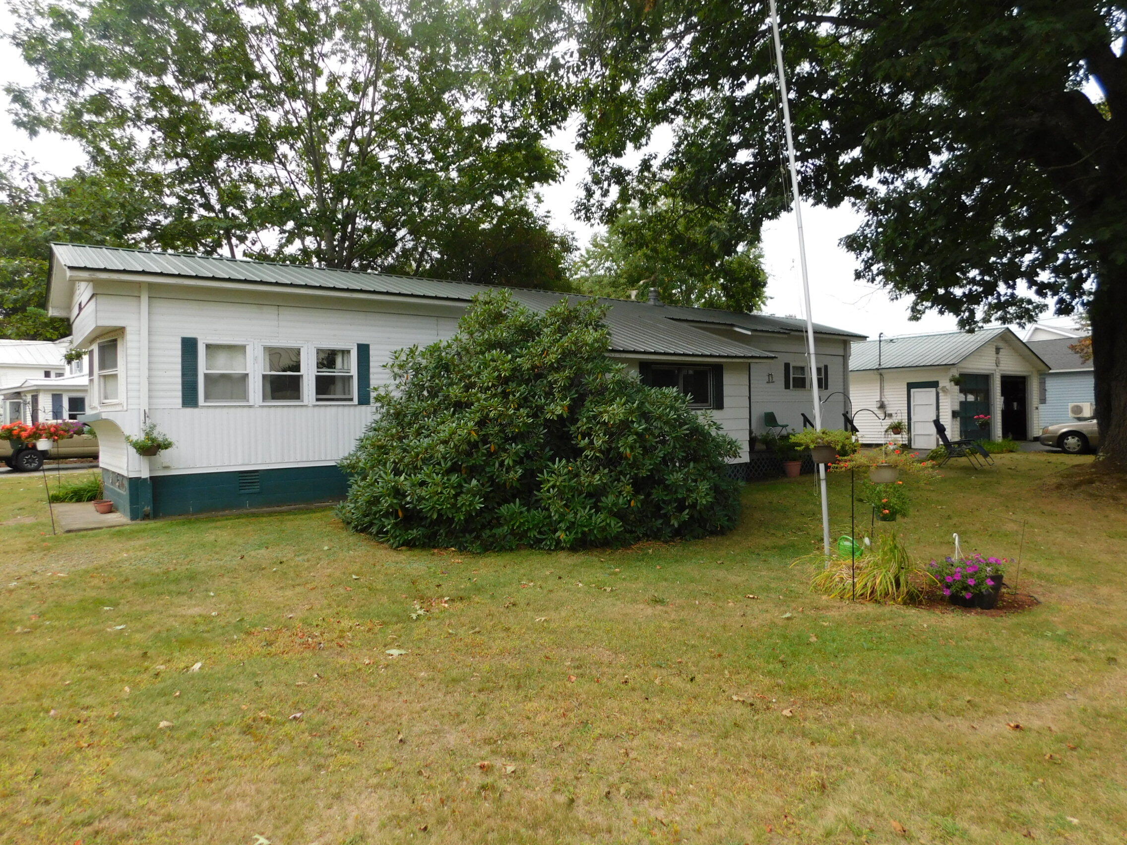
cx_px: 564
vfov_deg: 58.9
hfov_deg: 73.9
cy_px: 422
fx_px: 749
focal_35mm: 23
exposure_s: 1/500
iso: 125
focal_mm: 4
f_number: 3
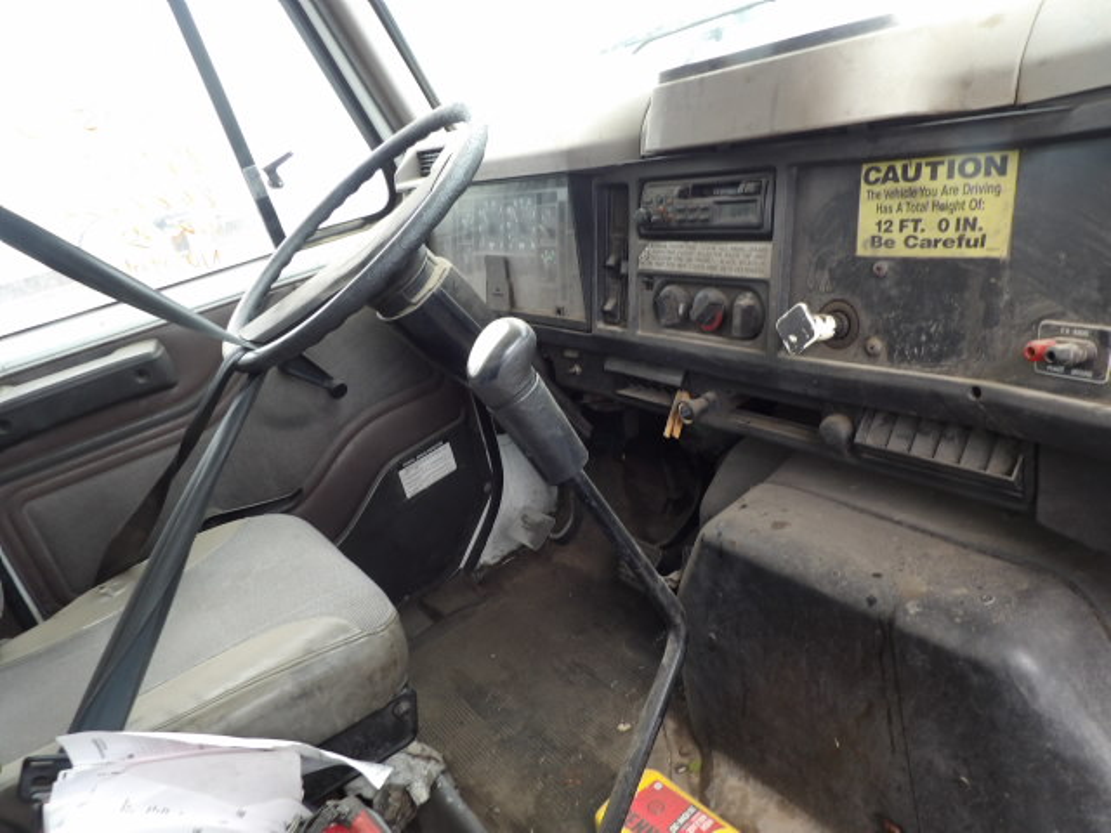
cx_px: 556
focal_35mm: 24
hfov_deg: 71.6
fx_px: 770
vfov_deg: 56.8
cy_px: 416
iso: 100
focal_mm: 4.3
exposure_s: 1/70
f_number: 3.2
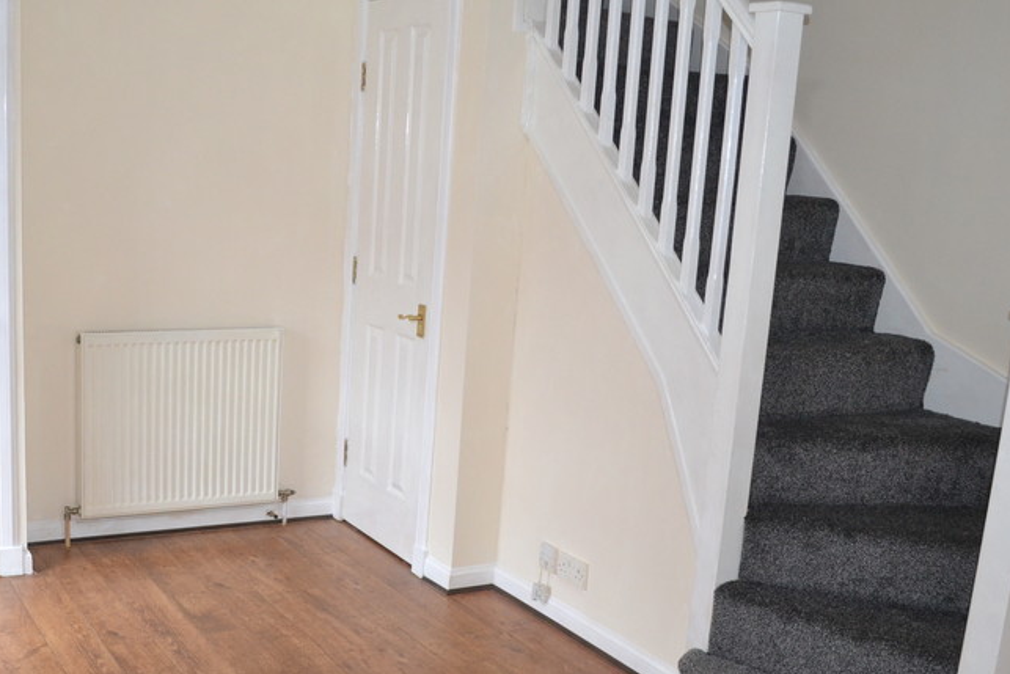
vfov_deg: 31.1
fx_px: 1207
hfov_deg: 44.8
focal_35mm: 43
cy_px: 423
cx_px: 347
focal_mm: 18
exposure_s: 1/60
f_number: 3.5
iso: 1100
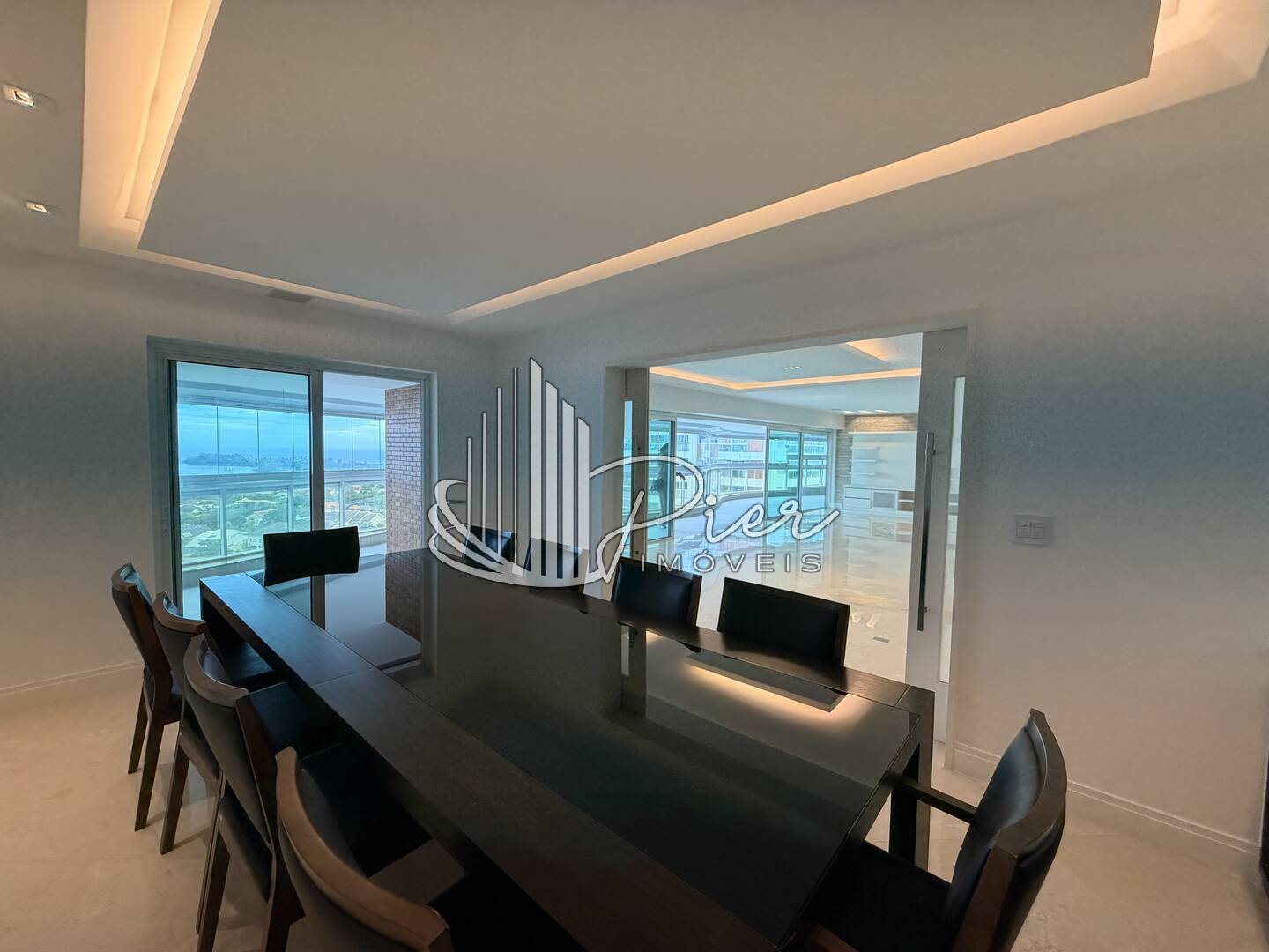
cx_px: 634
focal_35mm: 14
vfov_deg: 85.7
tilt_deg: -2.5
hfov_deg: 102.1
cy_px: 476
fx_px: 513
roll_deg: -0.4
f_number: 2.2
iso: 80
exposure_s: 1/120
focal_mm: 2.22
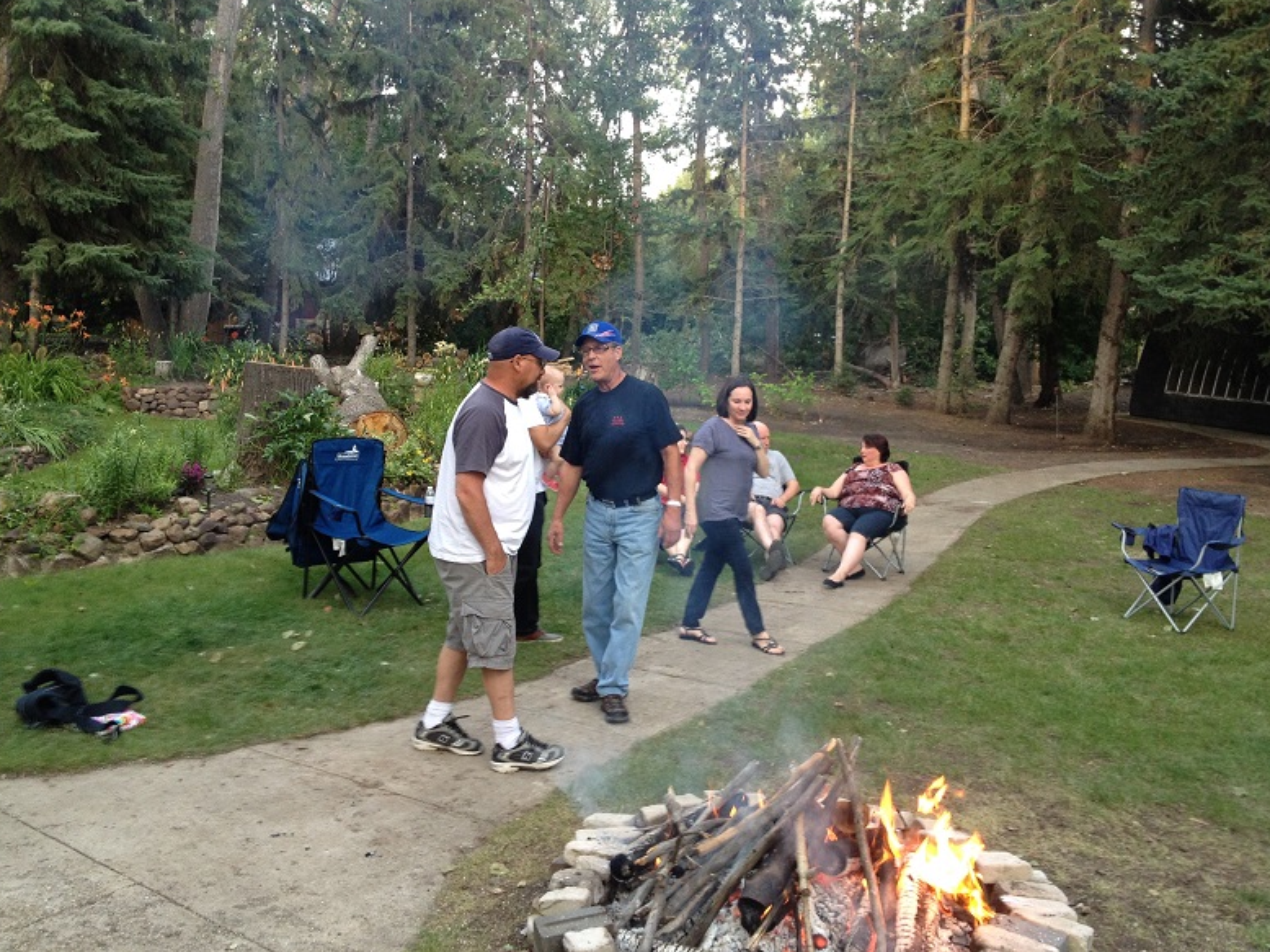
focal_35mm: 36
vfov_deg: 39.6
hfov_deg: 51.4
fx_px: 1320
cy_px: 465
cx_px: 628
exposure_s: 1/60
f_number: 2.4
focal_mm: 4.28
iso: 64
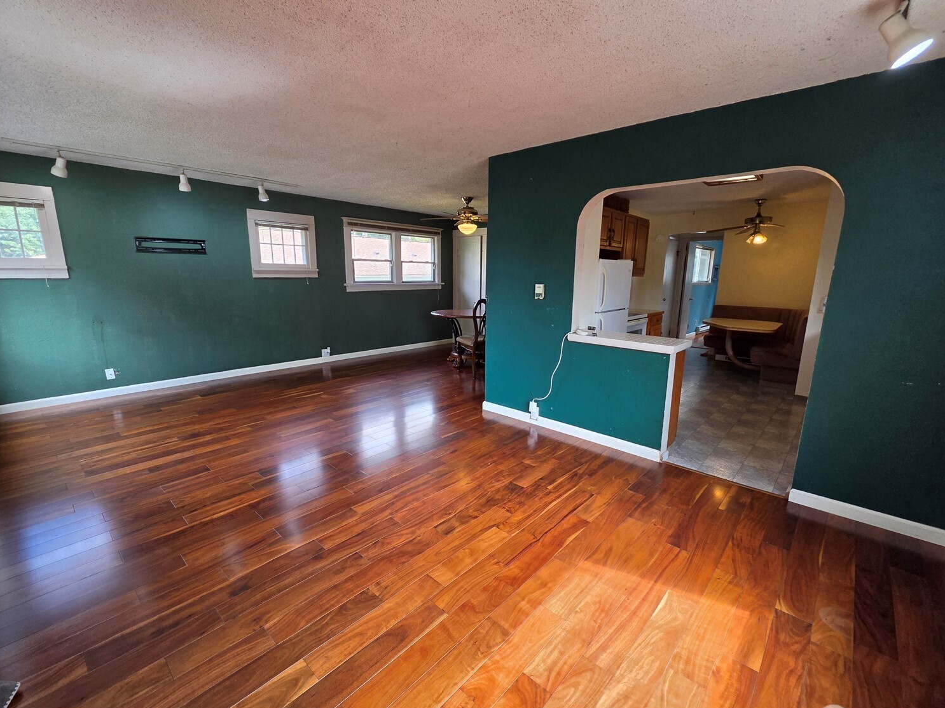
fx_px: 382
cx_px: 472
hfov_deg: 102.1
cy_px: 366
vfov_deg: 85.6
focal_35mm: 14
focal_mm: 2.2
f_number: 2.2
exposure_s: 1/120
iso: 100
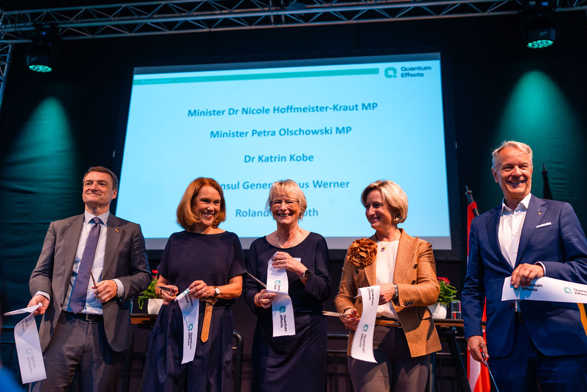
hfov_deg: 54.4
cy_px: 196
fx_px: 571
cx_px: 294
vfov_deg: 37.9
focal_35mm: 35
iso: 320
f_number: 2
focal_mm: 35
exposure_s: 1/160
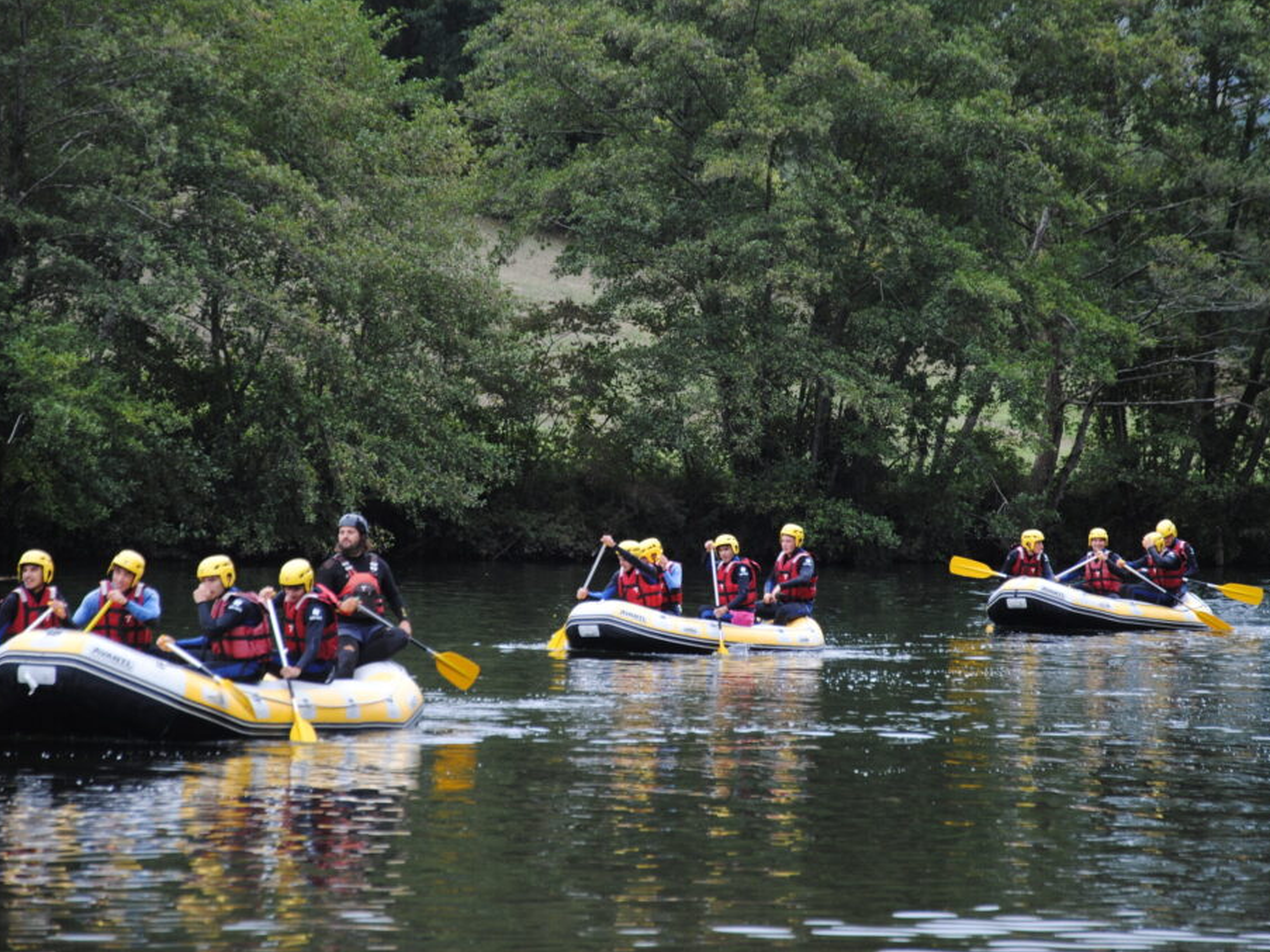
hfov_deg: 11.5
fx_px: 6293
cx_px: 684
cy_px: 476
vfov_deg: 8.7
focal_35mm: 172
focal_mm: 105
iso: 200
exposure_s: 1/160
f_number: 5.6
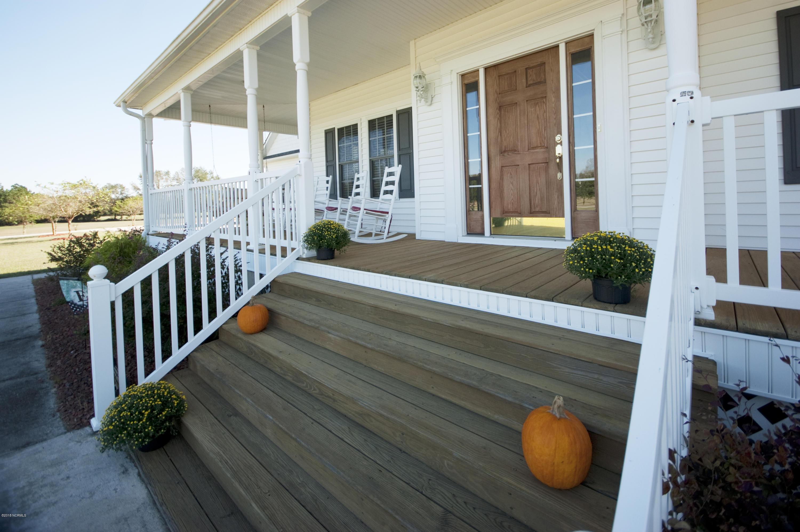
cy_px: 266
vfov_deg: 77.2
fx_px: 333
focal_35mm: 15
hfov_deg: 100.4
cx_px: 400
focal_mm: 10
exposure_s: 1/320
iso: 100
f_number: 4
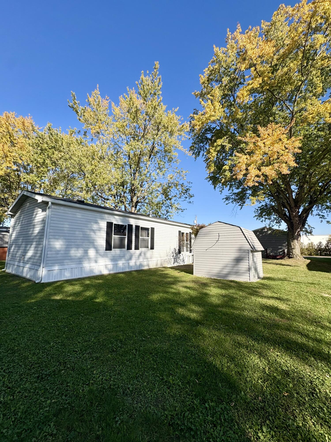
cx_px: 166
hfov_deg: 85.7
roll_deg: -0.5
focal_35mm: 14
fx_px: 178
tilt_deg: +8.5
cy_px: 221
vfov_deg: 102.1
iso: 50
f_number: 2.2
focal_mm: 2.22
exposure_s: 1/1748
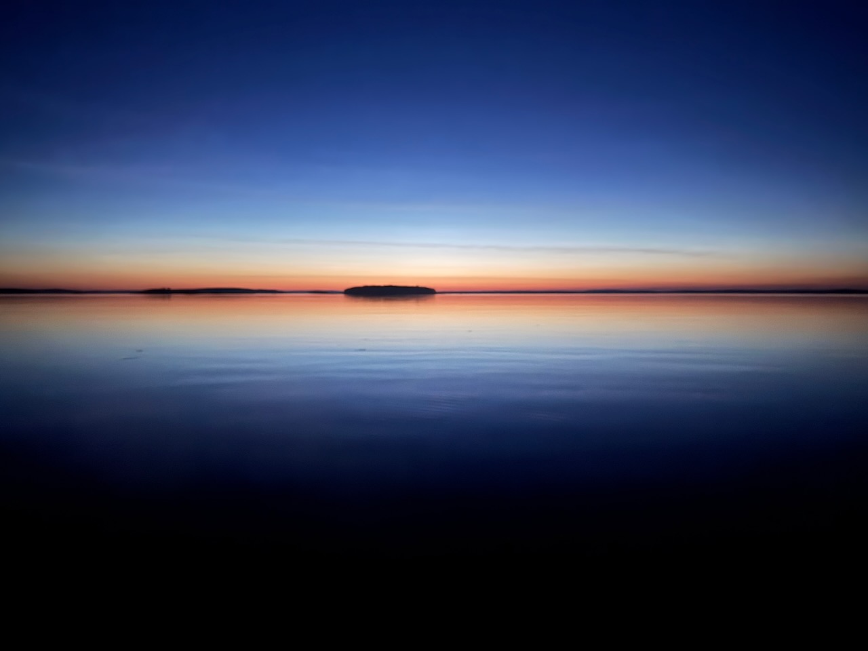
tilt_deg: -2.9
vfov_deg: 56.8
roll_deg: +0.2
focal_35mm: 24
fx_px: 602
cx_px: 434
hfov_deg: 71.6
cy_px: 326
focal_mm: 6.76
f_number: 1.78
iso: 3200
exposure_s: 1/9
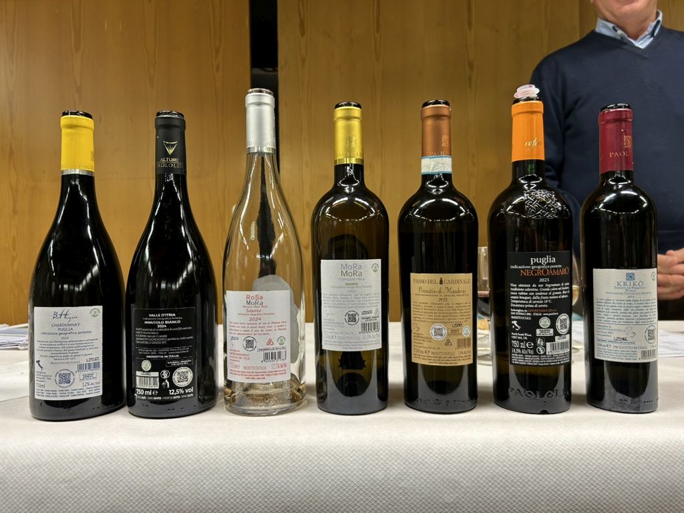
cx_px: 342
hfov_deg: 67.3
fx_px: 514
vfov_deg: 53.1
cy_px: 256
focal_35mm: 26
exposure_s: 1/50
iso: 64
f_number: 1.5
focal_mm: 5.7
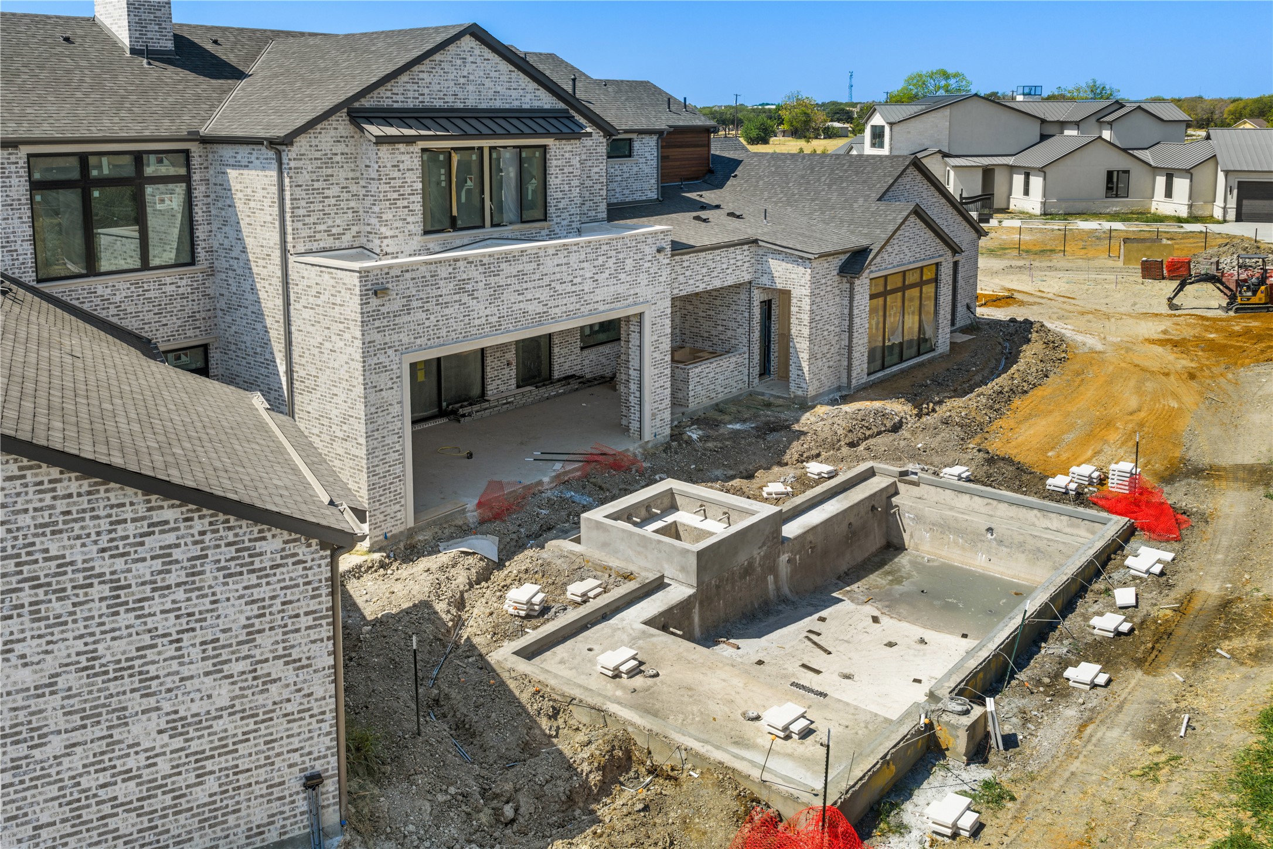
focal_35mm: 28
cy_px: 424
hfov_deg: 65.5
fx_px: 990
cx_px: 636
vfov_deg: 46.4
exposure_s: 1/800
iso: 200
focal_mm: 14.45
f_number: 2.8
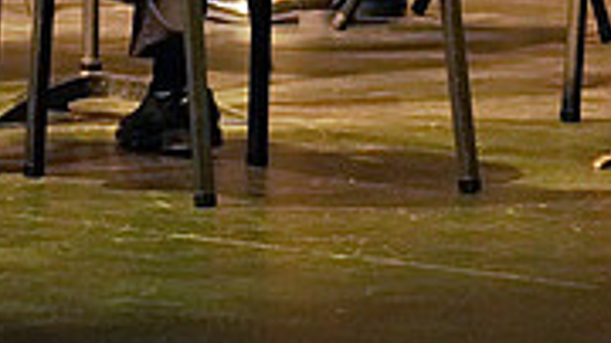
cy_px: -408
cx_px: 132
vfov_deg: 2.3
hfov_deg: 4.1
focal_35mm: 530
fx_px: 8587
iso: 5000
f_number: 5.6
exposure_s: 1/80
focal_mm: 135
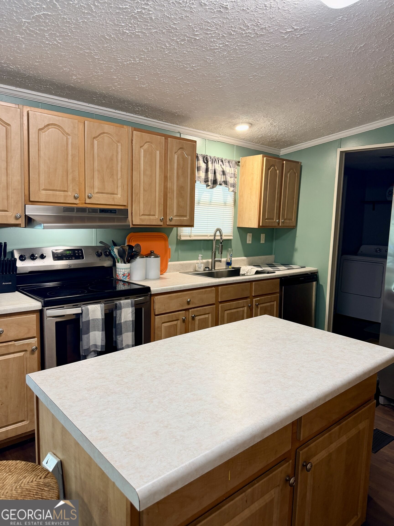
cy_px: 263
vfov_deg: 71.6
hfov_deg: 56.8
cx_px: 197
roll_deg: -3.7
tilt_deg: -5.9
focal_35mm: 24
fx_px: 364
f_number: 1.78
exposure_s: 1/60
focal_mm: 6.76
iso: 125
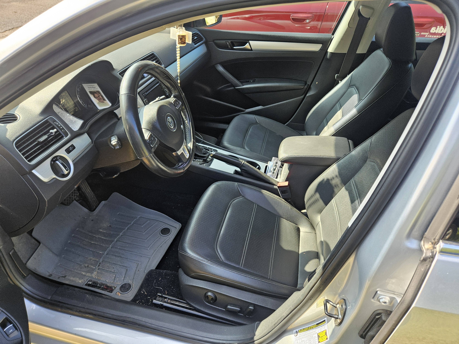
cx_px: 230
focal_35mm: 23
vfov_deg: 58.9
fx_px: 305
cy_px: 172
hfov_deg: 73.9
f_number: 1.8
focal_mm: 5.4
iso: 64
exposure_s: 1/180
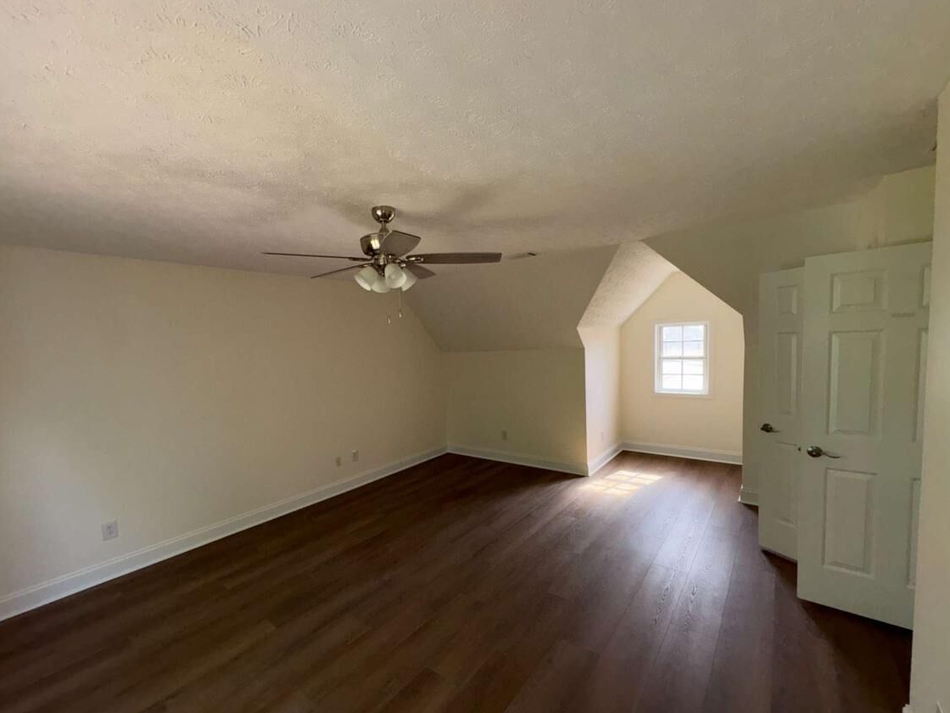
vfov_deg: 81.7
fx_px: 412
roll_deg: +2.6
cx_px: 447
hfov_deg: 98.1
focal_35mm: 15
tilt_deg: -4.3
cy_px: 376
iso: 50
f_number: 2.2
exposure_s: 1/122
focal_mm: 2.22
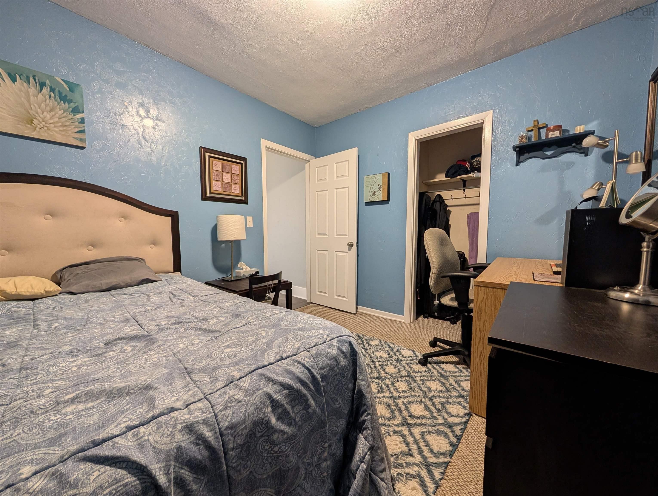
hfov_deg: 110.5
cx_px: 329
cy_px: 248
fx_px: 228
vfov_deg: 94.6
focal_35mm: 12
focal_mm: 2.02
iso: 162
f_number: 1.7
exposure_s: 1/24
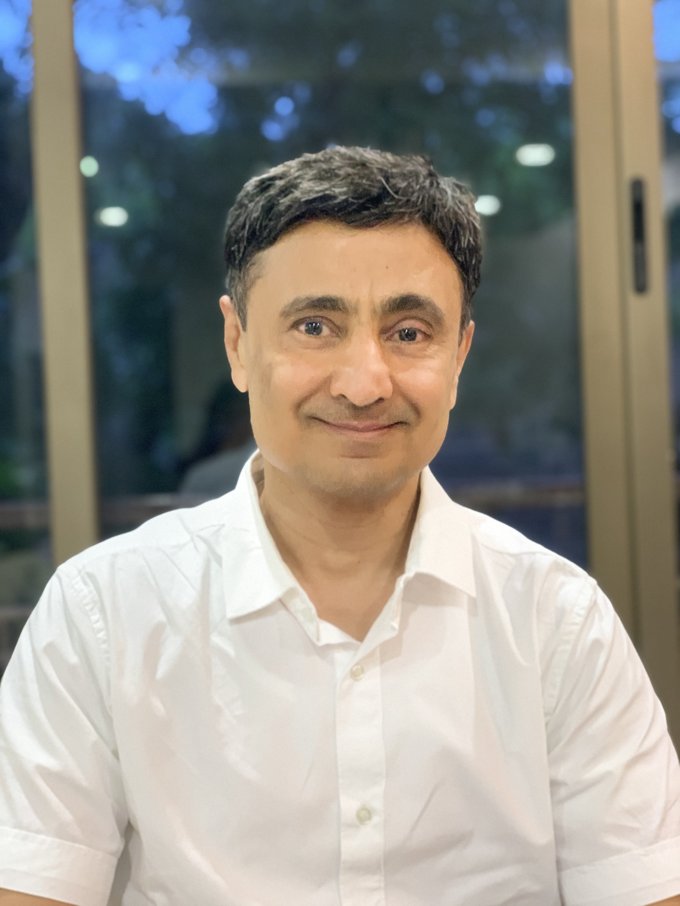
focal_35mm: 52
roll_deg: +2.0
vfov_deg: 36.8
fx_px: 1362
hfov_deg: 28.0
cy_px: 453
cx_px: 340
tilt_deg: +0.0
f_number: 2.4
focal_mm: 6
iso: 400
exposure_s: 1/25
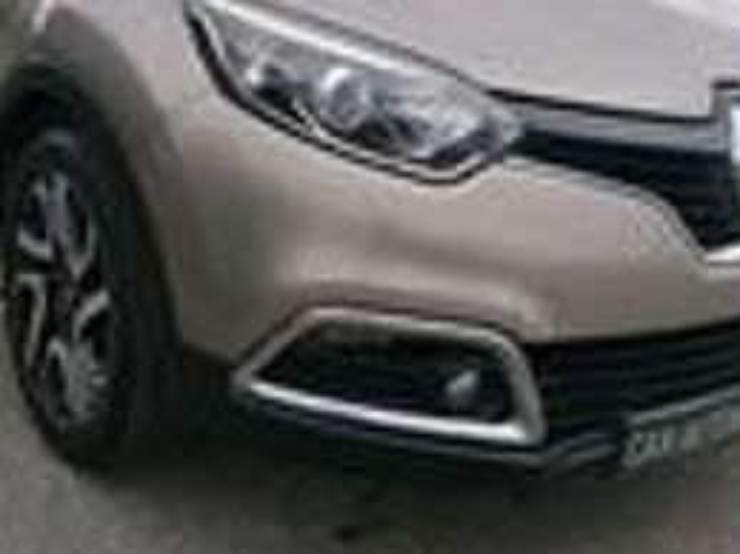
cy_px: 171
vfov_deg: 28.8
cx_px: 320
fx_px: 1068
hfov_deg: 38.1
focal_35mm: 50
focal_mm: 4.75
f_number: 1.8
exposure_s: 1/590
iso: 50
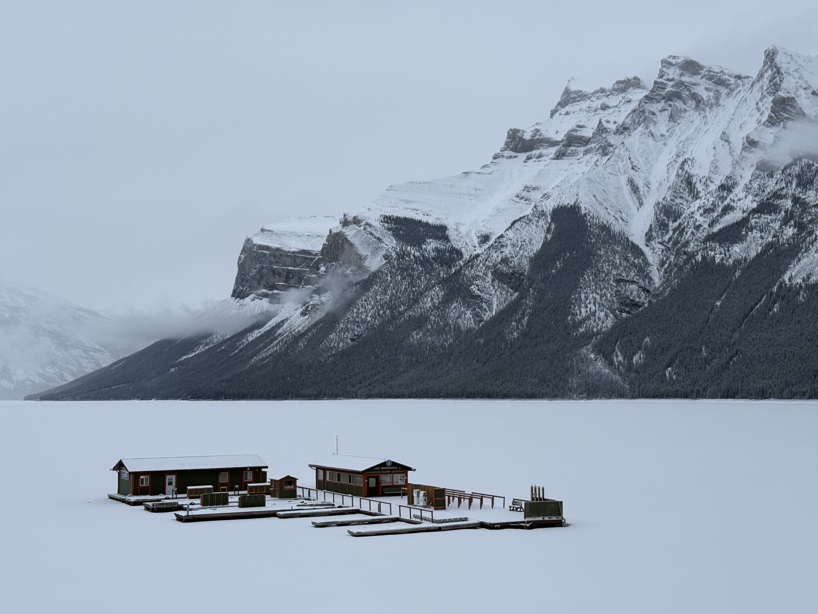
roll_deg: +0.0
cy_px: 307
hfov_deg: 39.7
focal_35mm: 48
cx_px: 409
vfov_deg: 30.3
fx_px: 1134
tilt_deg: +5.3
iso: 64
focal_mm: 6.76
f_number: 1.78
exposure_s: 1/2088
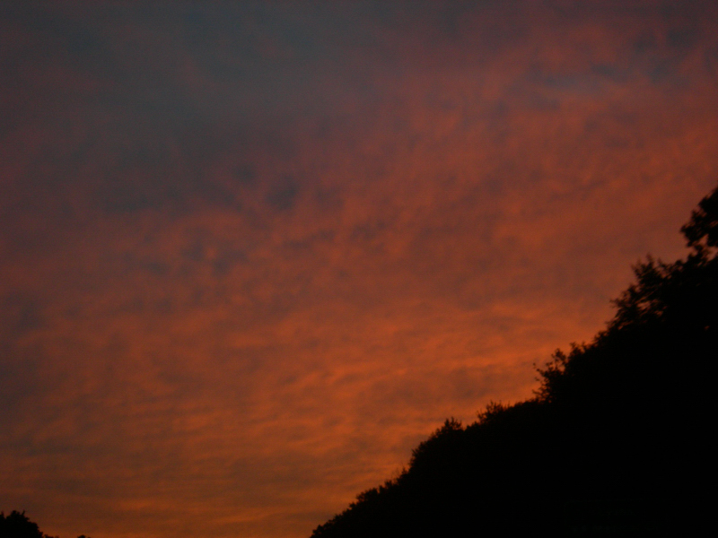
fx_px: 1265
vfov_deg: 24.0
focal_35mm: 61
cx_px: 359
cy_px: 269
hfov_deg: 31.7
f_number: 3.5
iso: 200
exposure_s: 1/60
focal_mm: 12.7
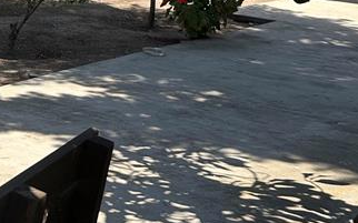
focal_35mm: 81
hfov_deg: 24.7
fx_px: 790
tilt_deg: +2.6
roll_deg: -4.1
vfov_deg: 14.8
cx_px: 27
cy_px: -129
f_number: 1.78
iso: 80
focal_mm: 6.86
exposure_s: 1/2110
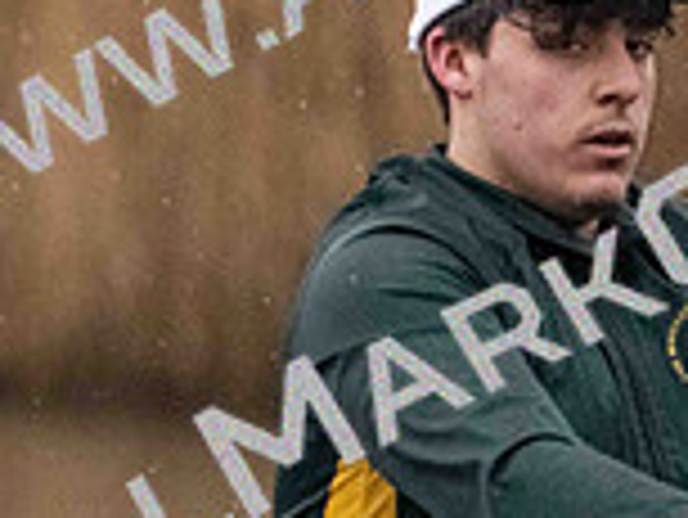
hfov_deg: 1.4
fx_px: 29021
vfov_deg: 1.0
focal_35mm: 1459
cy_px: 322
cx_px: -477
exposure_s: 1/1600
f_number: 4.5
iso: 12800
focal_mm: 400
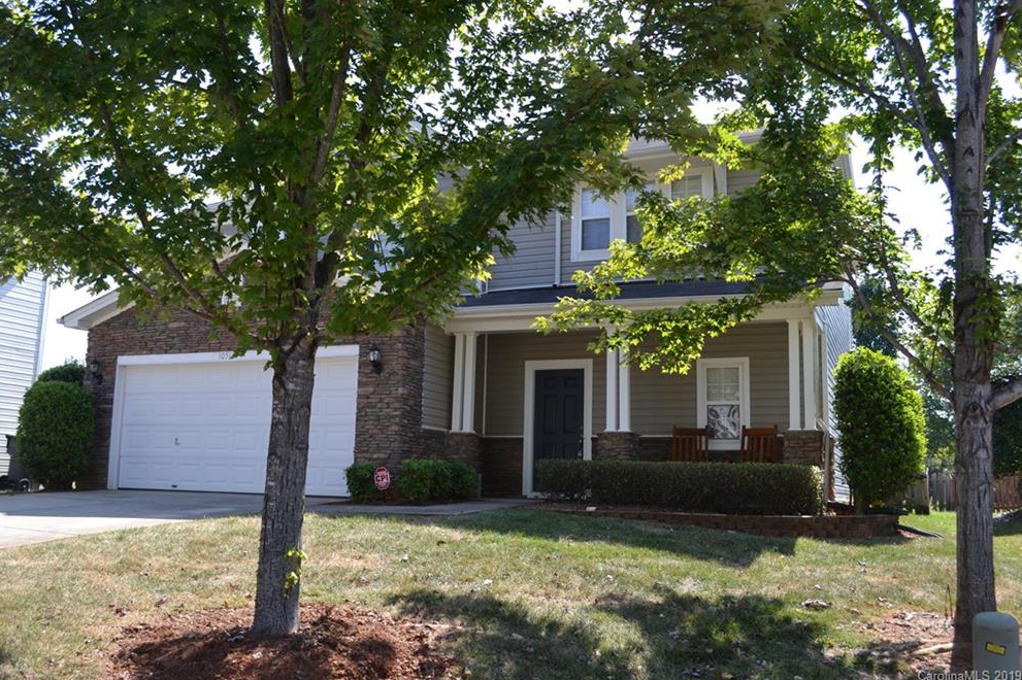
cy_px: 334
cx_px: 501
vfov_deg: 42.3
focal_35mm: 31
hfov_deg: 60.3
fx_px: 880
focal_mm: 20
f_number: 5.6
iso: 100
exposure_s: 1/125
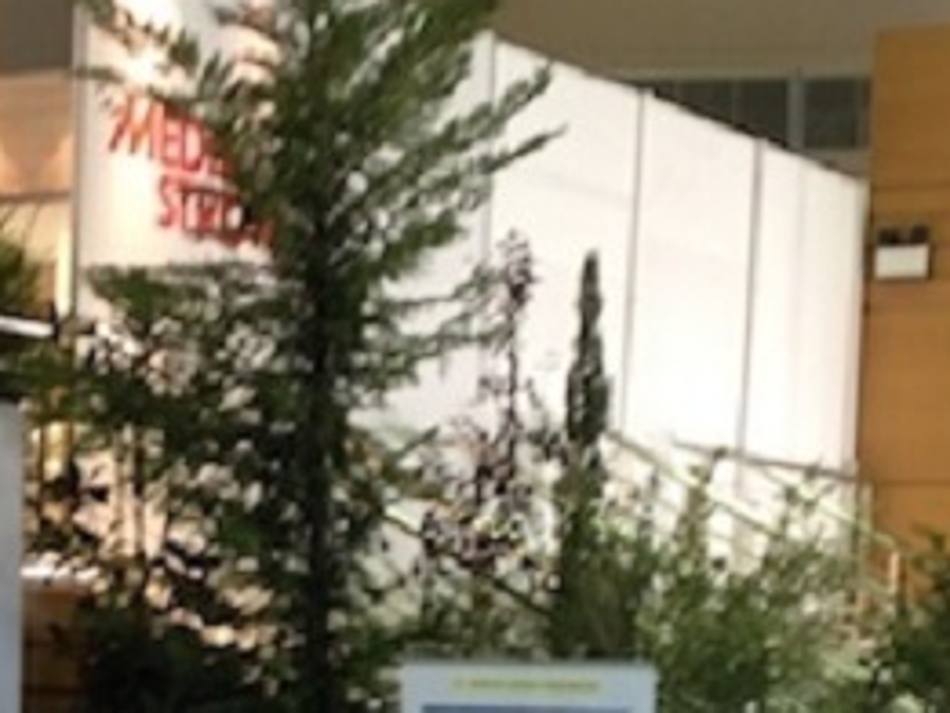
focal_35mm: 134
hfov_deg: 14.6
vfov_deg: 11.0
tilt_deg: -3.6
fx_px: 3679
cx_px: 113
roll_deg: -1.6
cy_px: 702
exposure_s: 1/24
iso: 50
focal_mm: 4.28
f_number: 2.4
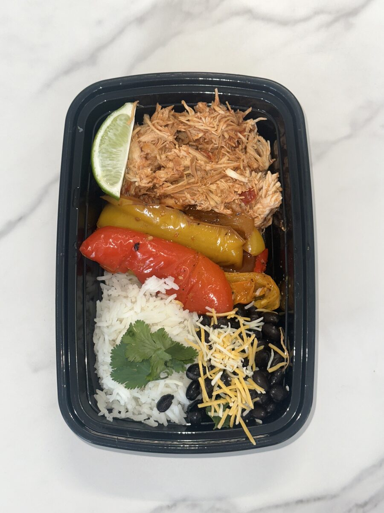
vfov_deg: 39.7
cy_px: 256
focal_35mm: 48
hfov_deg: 30.3
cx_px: 192
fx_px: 710
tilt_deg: -79.8
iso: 64
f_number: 1.78
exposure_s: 1/53
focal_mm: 6.86
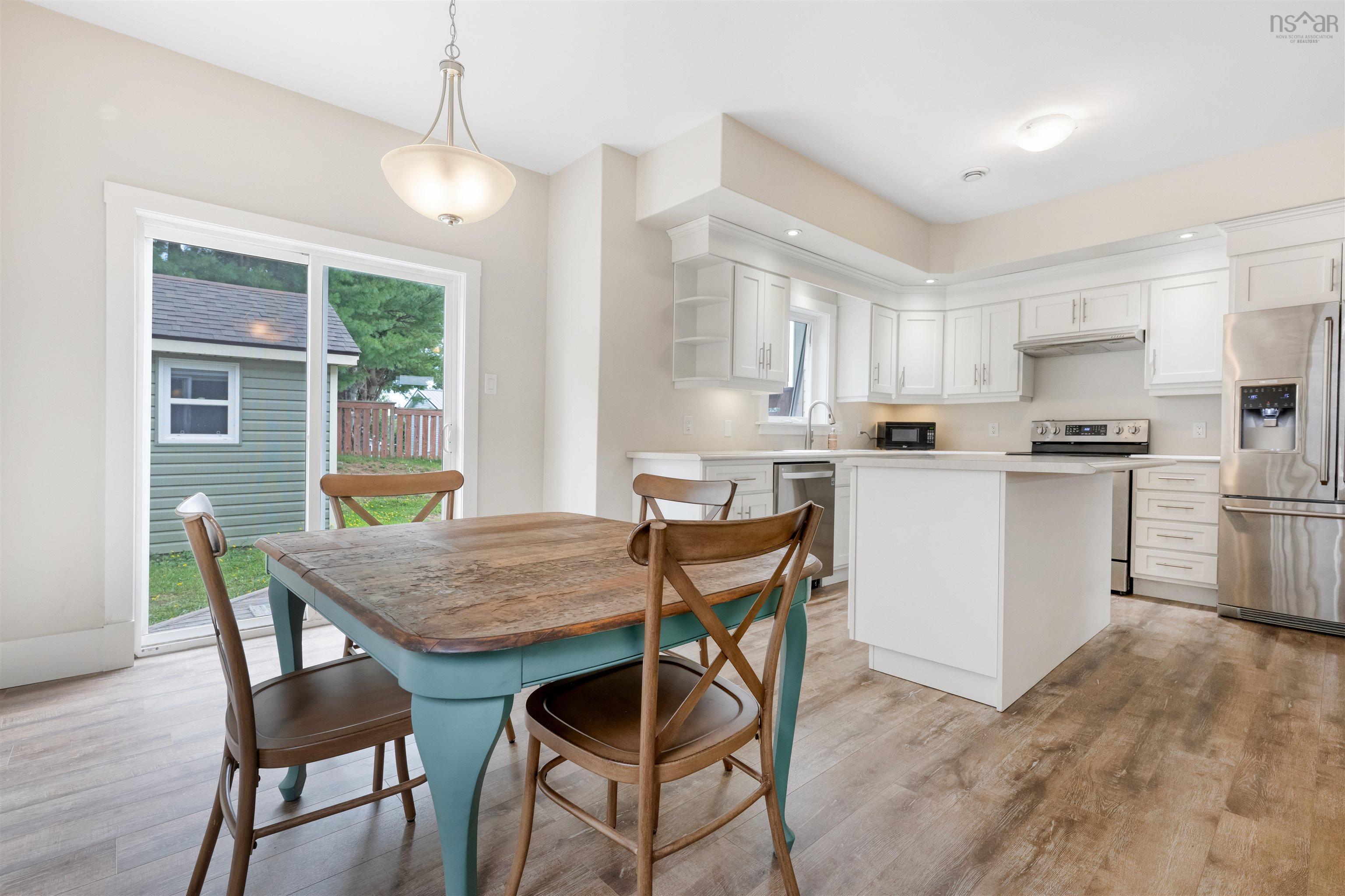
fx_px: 598
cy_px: 448
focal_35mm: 16
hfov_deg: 96.7
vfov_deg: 73.7
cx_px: 672
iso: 800
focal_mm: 16
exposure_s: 1/60
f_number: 8
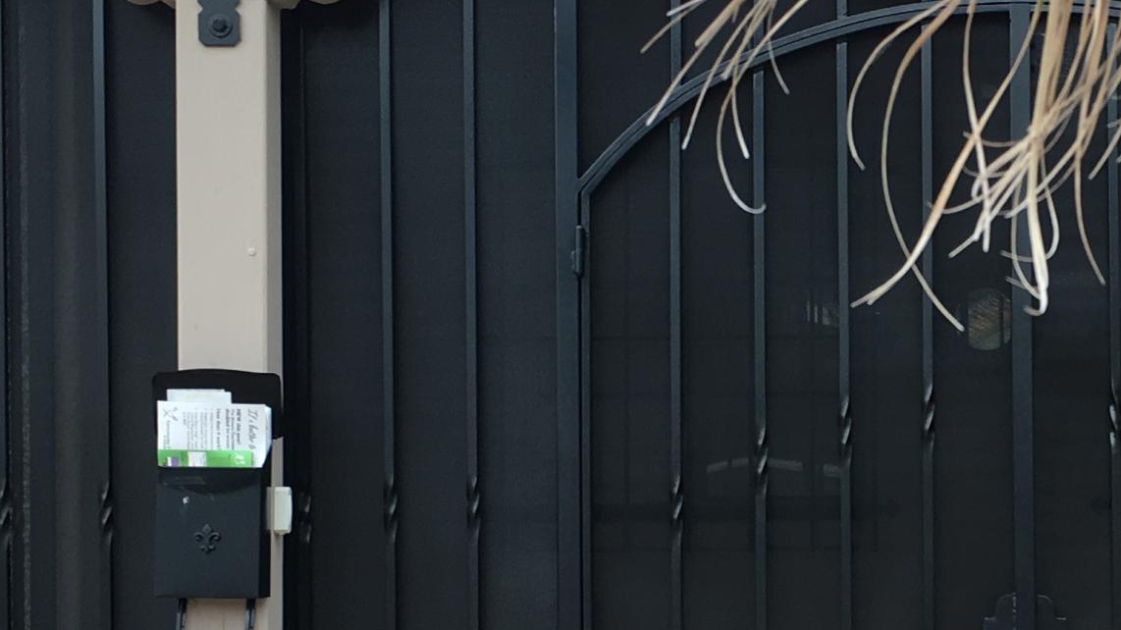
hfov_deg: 24.9
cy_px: 501
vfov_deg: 14.5
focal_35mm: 83
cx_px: 978
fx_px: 2467
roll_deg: +0.4
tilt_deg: +2.4
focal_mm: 4.15
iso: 25
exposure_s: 1/162
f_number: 2.2
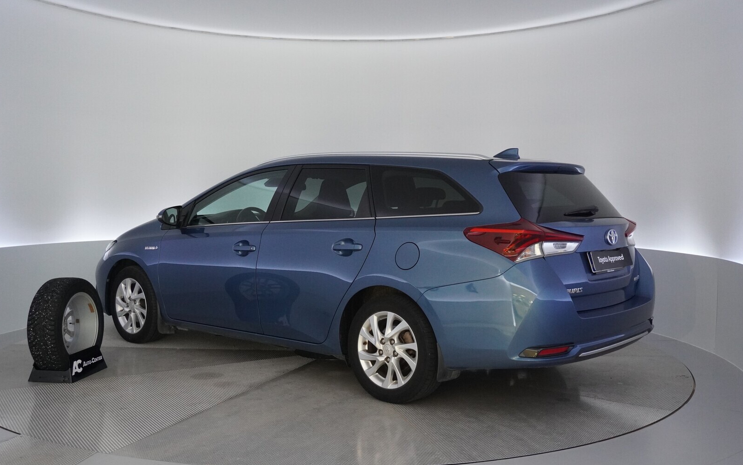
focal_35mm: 37
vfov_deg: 34.4
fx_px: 749
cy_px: 249
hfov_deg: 52.7
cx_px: 369
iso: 2500
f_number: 4.5
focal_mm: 24
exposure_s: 1/160
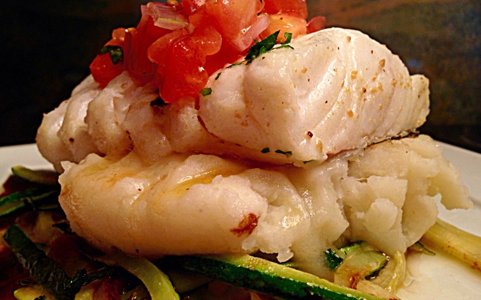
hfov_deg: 54.0
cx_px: 241
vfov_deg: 35.3
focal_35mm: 36
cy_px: 131
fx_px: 472
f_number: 2.4
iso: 50
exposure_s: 1/20
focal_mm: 4.12
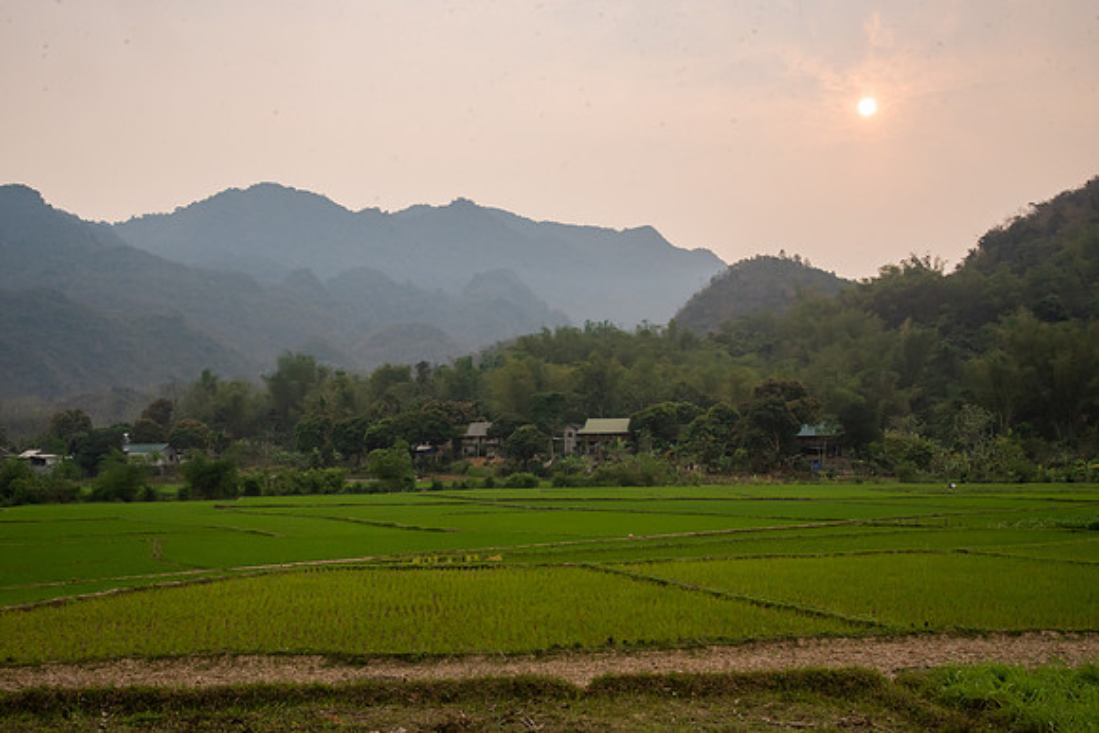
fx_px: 1282
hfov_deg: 46.4
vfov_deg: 31.9
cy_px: 366
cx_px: 550
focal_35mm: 42
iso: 1250
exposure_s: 1/125
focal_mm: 42
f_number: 16
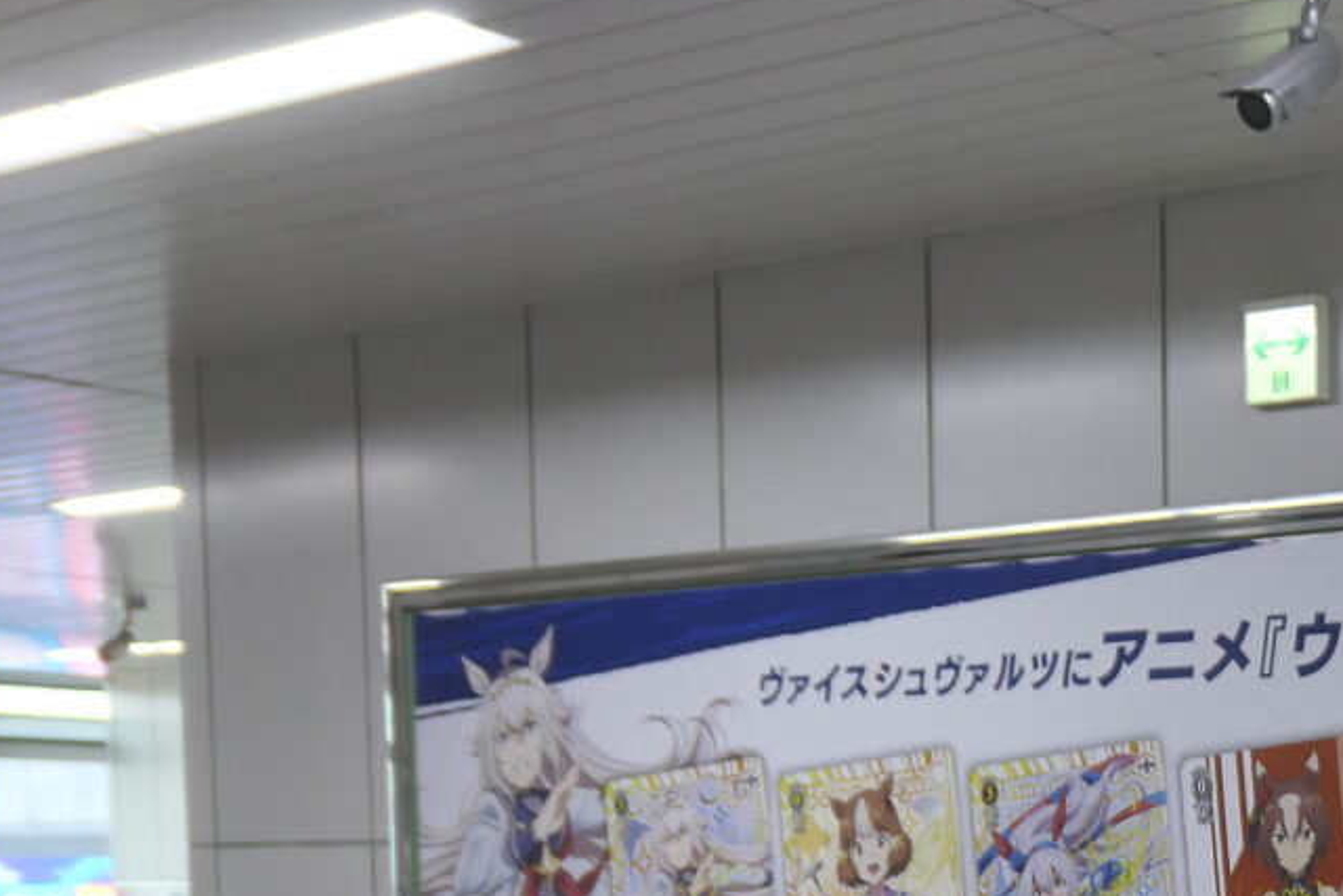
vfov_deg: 17.9
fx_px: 2686
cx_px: 1754
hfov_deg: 24.4
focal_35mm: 72
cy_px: 1093
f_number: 2.2
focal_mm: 8.8
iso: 125
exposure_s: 1/125
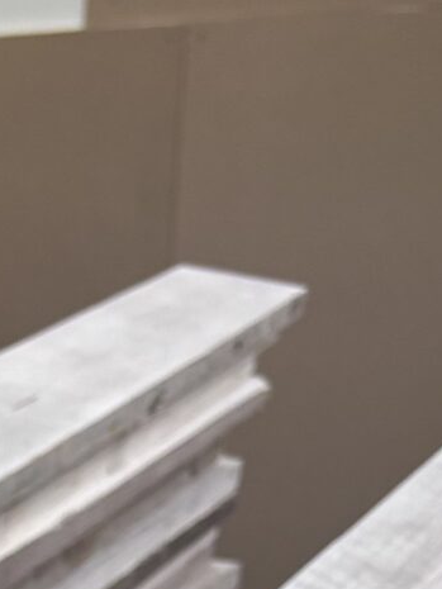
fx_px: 2433
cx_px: -575
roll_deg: +3.6
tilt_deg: -31.3
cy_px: 1419
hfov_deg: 9.4
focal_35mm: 143
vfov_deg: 11.4
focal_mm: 5.96
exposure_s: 1/50
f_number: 1.6
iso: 80
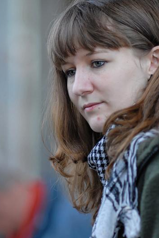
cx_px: 84
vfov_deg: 7.7
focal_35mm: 267
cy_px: 127
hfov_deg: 5.2
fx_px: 1765
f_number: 2
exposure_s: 1/1000
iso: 400
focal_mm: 135
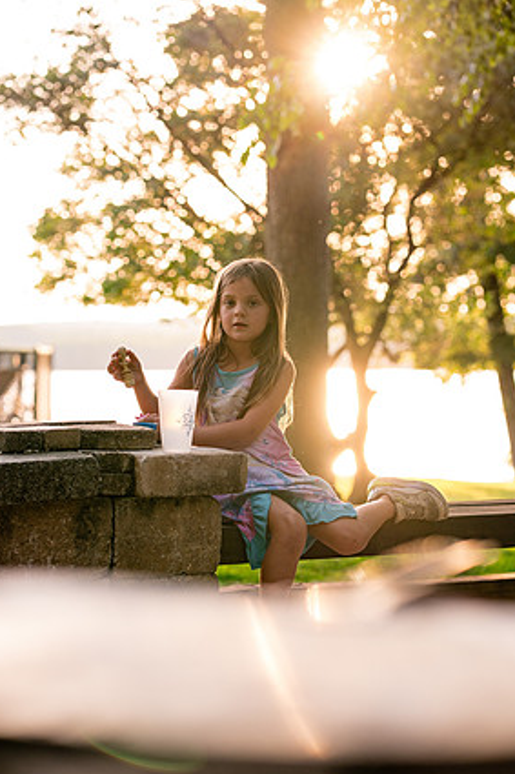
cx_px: 247
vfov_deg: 22.6
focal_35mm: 90
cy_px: 381
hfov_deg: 15.2
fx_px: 1933
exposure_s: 1/640
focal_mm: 85
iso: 1000
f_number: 3.5
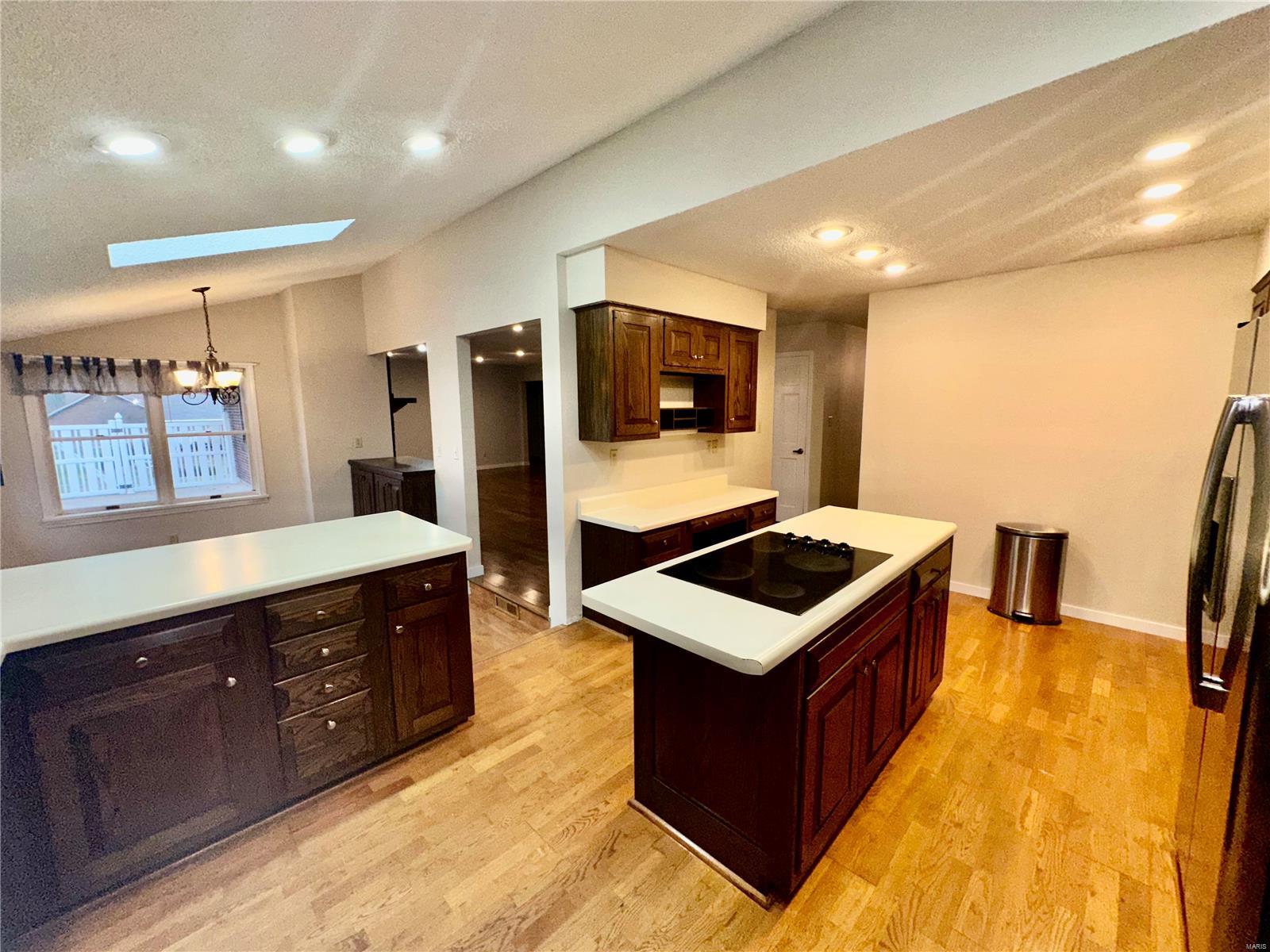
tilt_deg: -8.2
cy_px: 476
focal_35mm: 14
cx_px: 635
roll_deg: +0.7
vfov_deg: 85.7
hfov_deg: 102.1
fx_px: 514
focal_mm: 2.22
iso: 80
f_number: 2.2
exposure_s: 1/86
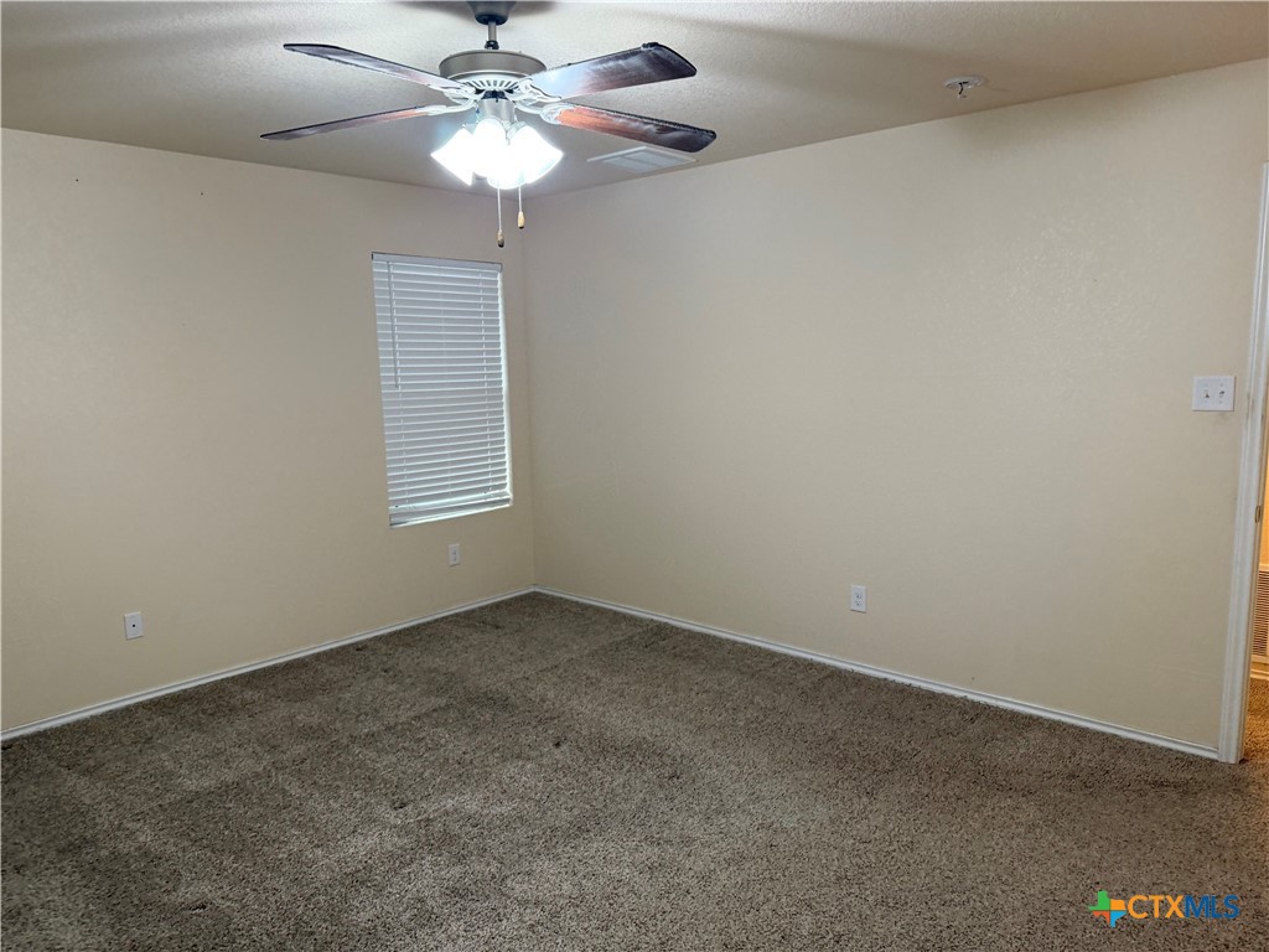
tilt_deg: -5.0
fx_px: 880
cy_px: 476
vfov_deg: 56.8
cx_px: 634
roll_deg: +2.5
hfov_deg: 71.6
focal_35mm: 24
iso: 250
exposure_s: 1/60
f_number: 1.78
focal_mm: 6.76
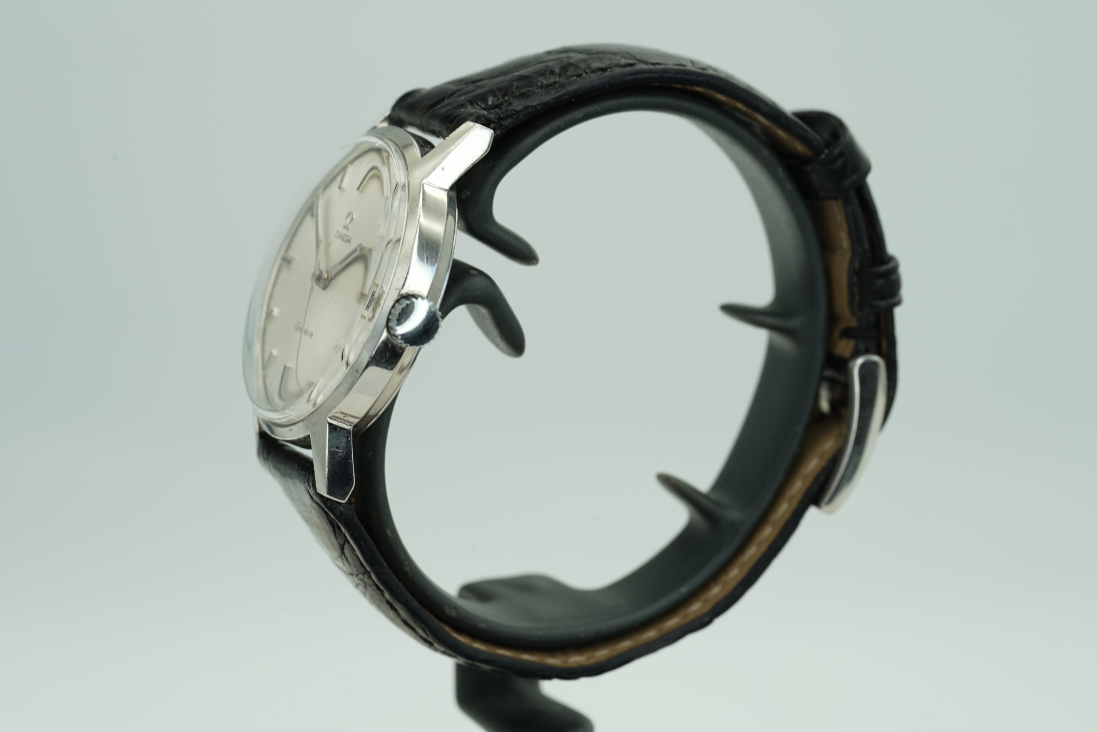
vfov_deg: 13.0
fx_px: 3200
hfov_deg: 19.5
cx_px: 548
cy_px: 366
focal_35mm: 105
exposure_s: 1/10
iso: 80
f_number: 10
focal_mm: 105
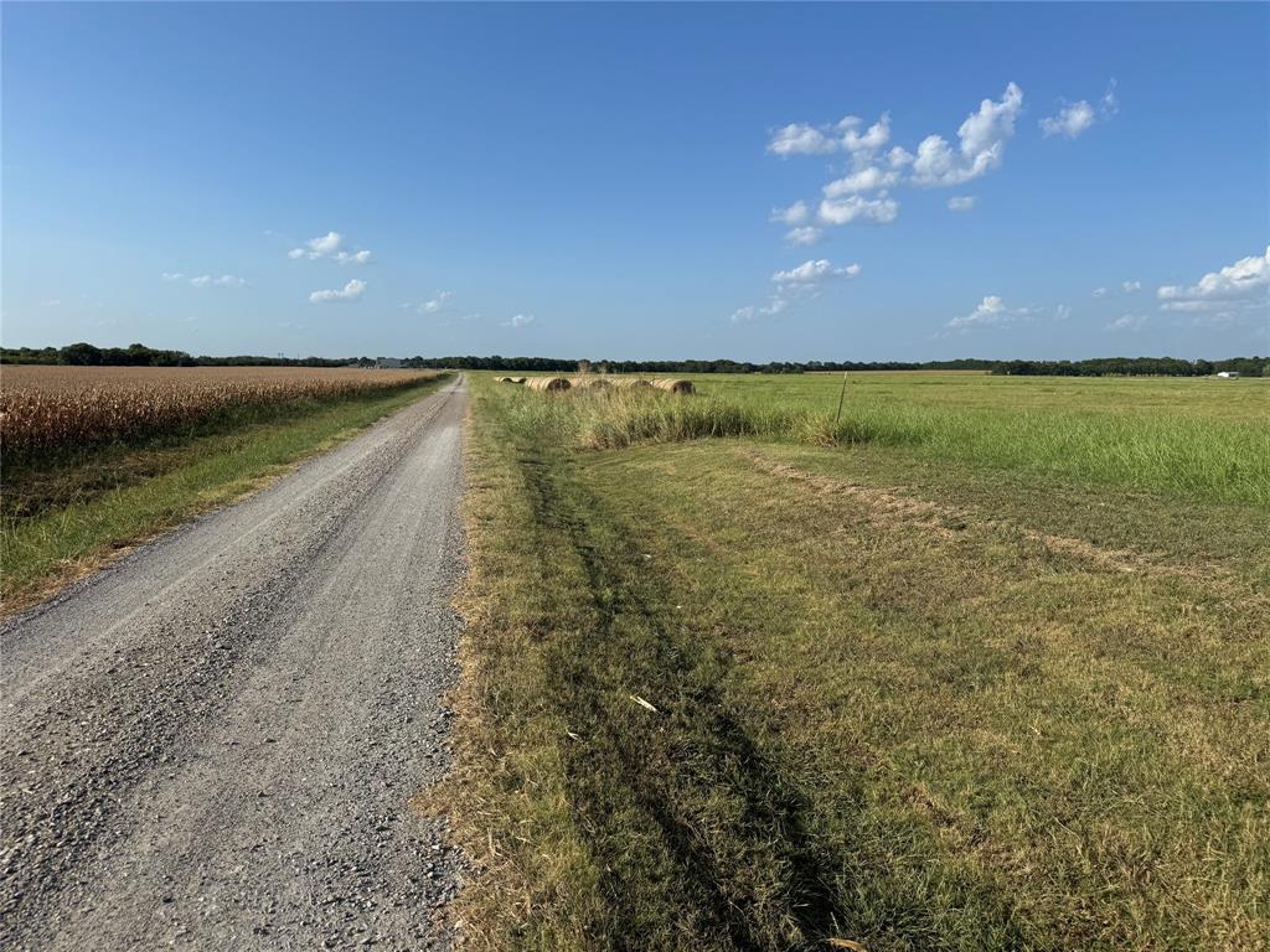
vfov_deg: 56.8
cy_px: 476
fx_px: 881
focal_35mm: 24
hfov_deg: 71.6
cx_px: 635
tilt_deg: -5.5
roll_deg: -0.8
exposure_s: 1/5348
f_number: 1.78
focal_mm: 6.76
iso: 80
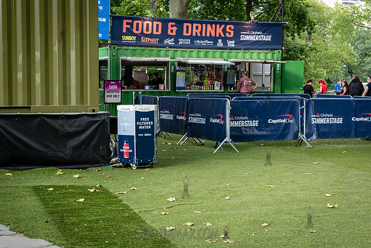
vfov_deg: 21.8
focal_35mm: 62
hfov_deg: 32.2
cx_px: 181
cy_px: 124
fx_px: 643
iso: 1000
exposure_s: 1/320
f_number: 4.5
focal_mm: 60
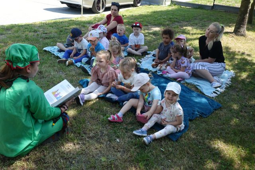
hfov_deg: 61.9
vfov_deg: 43.6
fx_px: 213
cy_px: 85
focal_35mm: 30
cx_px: 128
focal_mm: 11.13
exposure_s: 1/250
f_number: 4
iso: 125
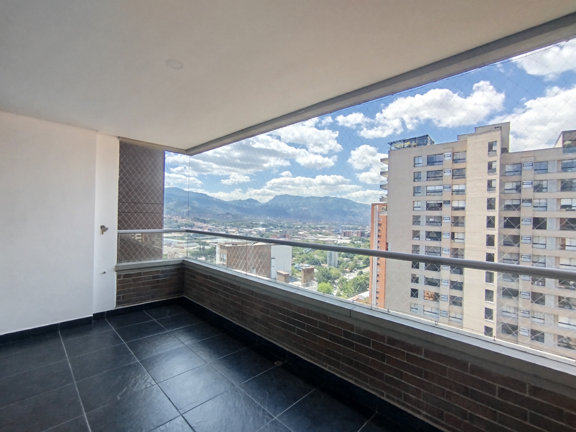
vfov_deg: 81.7
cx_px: 288
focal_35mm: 15
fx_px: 250
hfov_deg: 98.2
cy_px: 216
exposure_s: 1/329
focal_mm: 1.65
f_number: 2.2
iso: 50
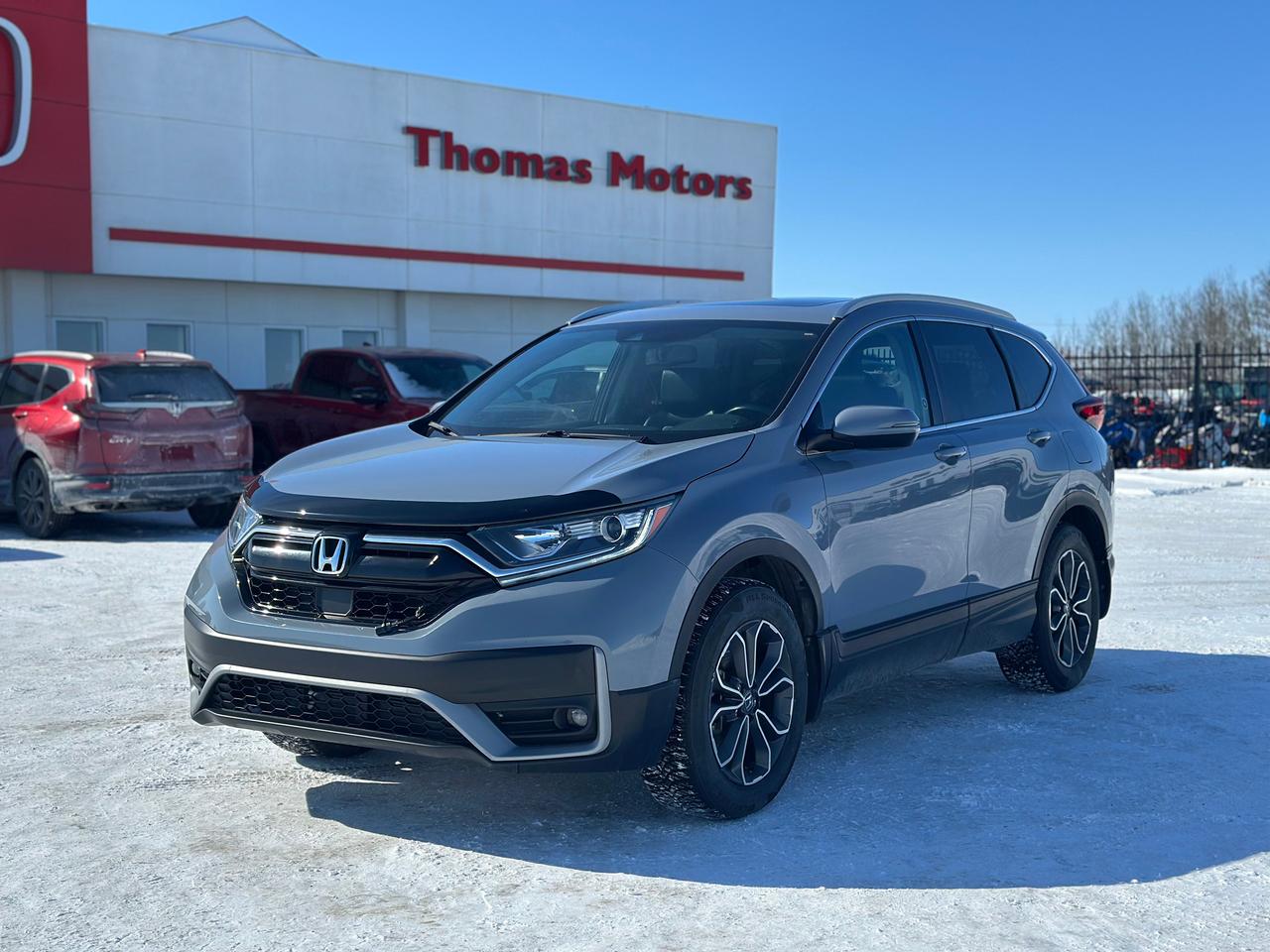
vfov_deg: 30.3
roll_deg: +1.1
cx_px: 635
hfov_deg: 39.7
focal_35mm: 48
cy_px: 476
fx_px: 1761
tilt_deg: -2.3
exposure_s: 1/8197
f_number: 1.78
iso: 100
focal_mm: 6.86
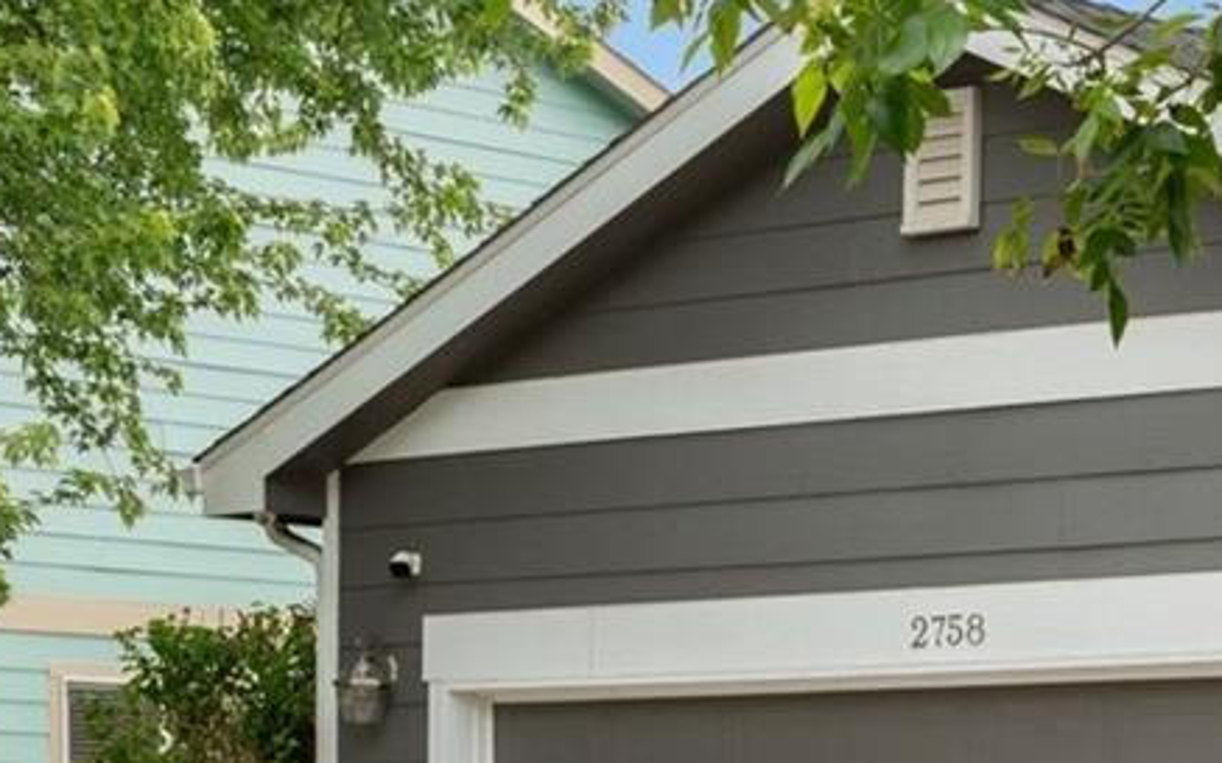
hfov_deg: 16.0
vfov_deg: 10.6
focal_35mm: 123
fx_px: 4096
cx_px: 1616
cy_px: 729
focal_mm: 33
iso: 400
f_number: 9
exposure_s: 1/200
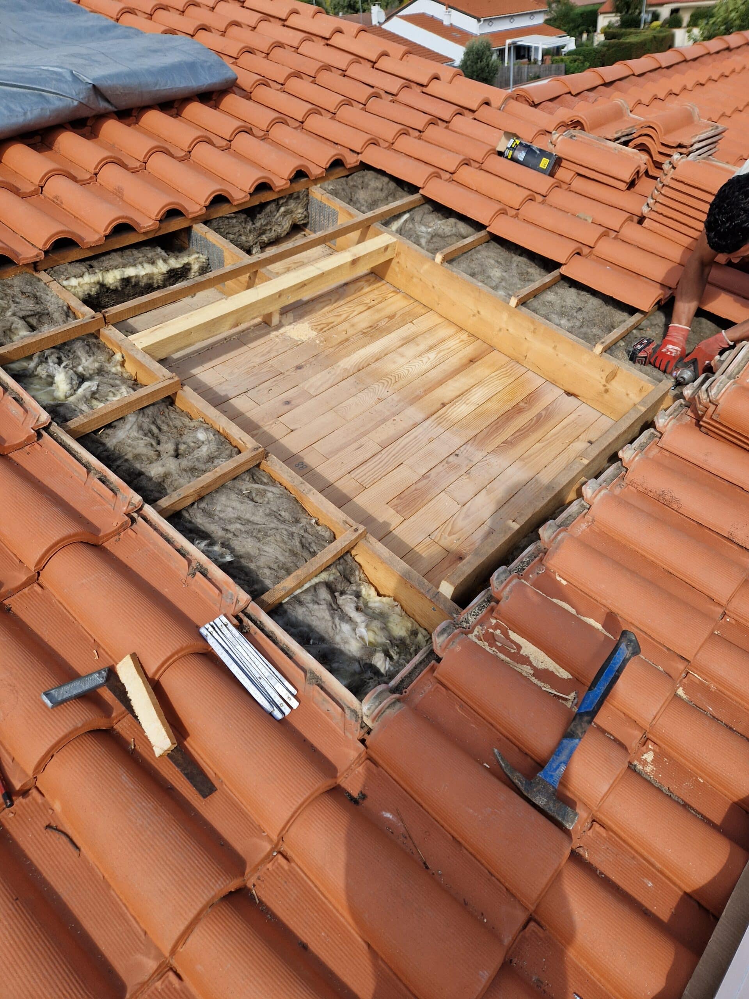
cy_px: 500
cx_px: 374
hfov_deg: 58.9
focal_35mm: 23
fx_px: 664
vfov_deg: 73.9
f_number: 1.8
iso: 50
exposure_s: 1/1204
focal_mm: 5.4
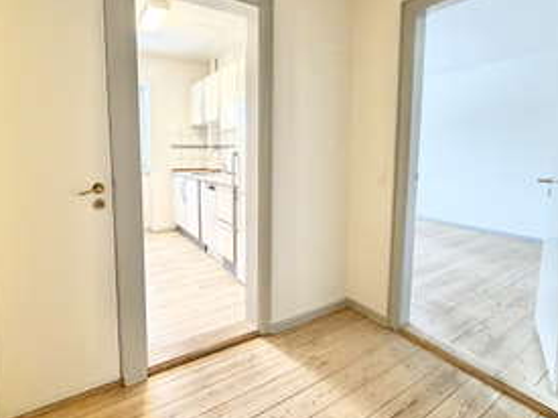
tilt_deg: -6.4
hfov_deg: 84.7
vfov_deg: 68.3
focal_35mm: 19
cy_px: 181
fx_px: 306
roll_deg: -0.2
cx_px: 269
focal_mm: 2.22
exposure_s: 1/50
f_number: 2.2
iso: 500
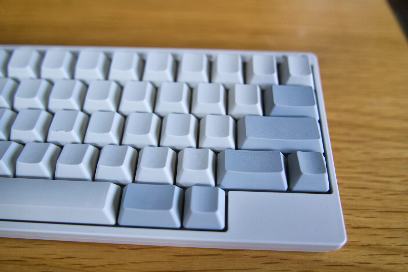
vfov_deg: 46.3
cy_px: 136
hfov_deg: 65.5
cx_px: 204
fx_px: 317
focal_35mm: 28
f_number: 2.8
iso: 1000
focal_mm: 28
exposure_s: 1/640
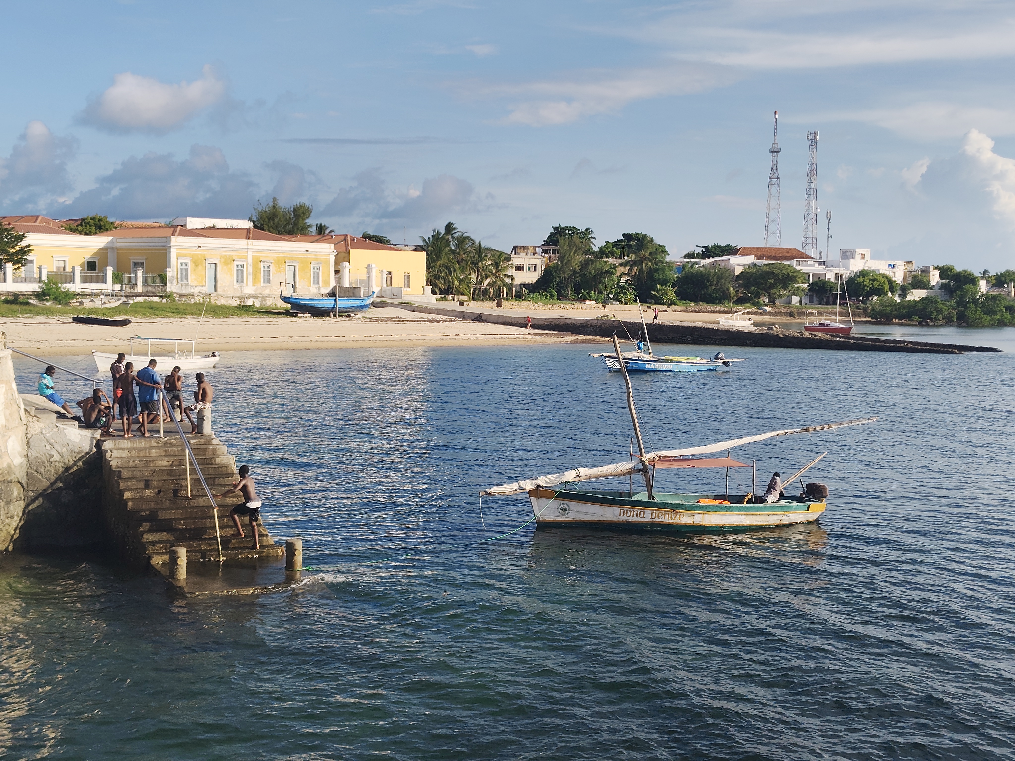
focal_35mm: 50
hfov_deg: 38.2
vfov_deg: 29.1
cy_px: 380
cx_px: 508
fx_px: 1466
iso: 50
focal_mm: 5.56
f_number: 1.88
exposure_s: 1/1105
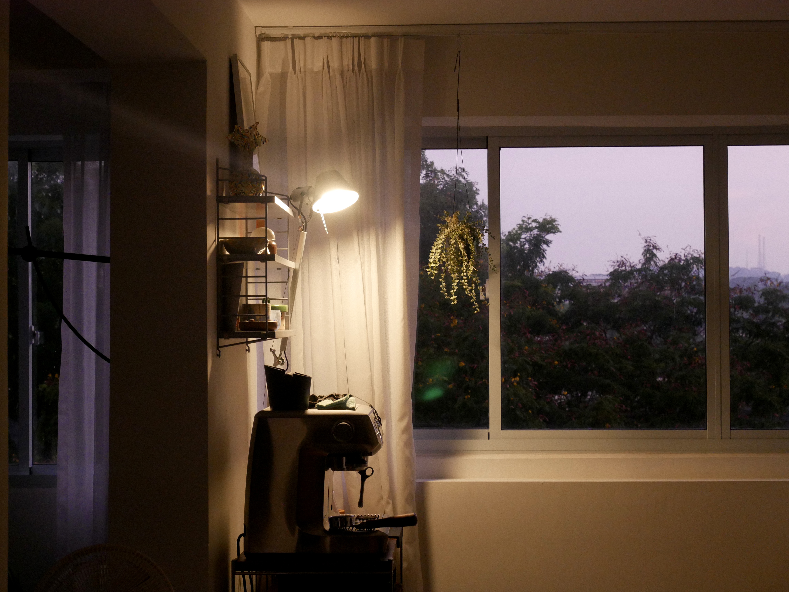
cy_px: 296
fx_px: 1459
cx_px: 394
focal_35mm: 64
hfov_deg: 30.3
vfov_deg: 22.9
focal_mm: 32
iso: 1600
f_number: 5.6
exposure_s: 1/40
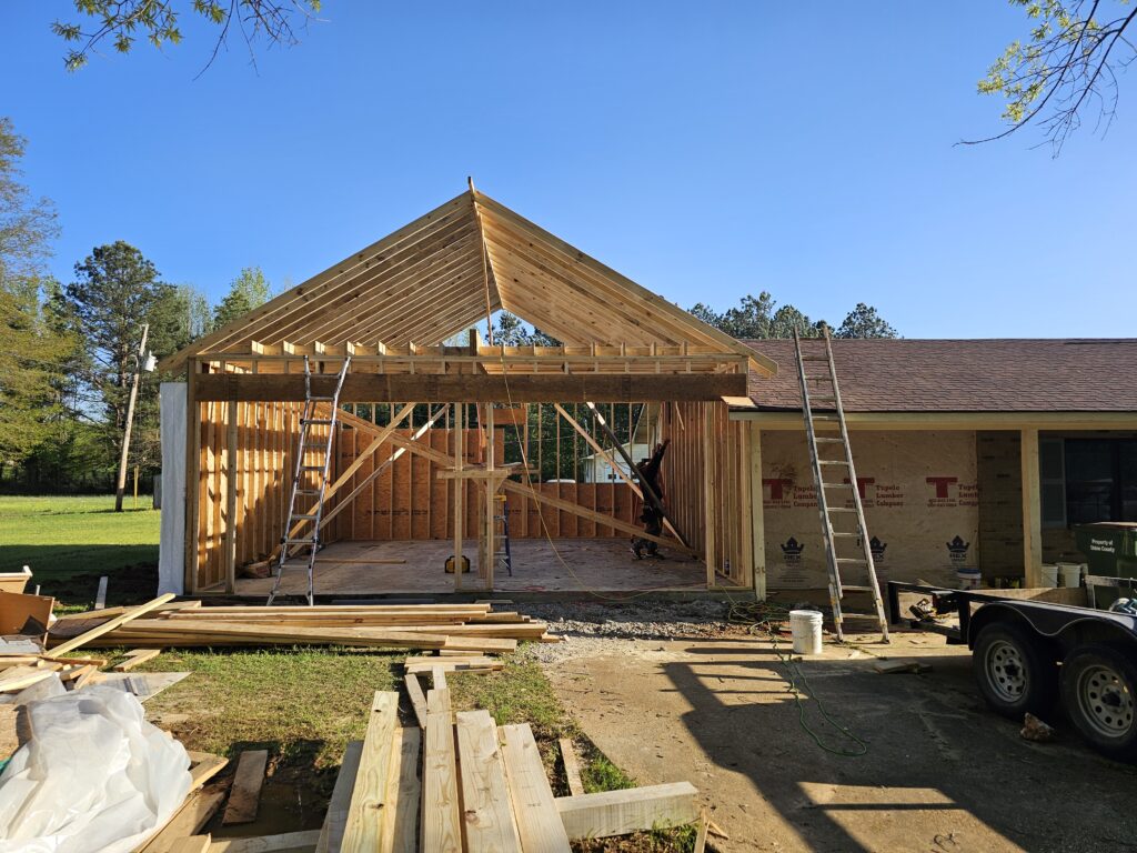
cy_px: 426
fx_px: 755
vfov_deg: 58.9
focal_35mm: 23
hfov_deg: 73.9
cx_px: 568
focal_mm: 6.3
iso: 10
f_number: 1.7
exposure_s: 1/417
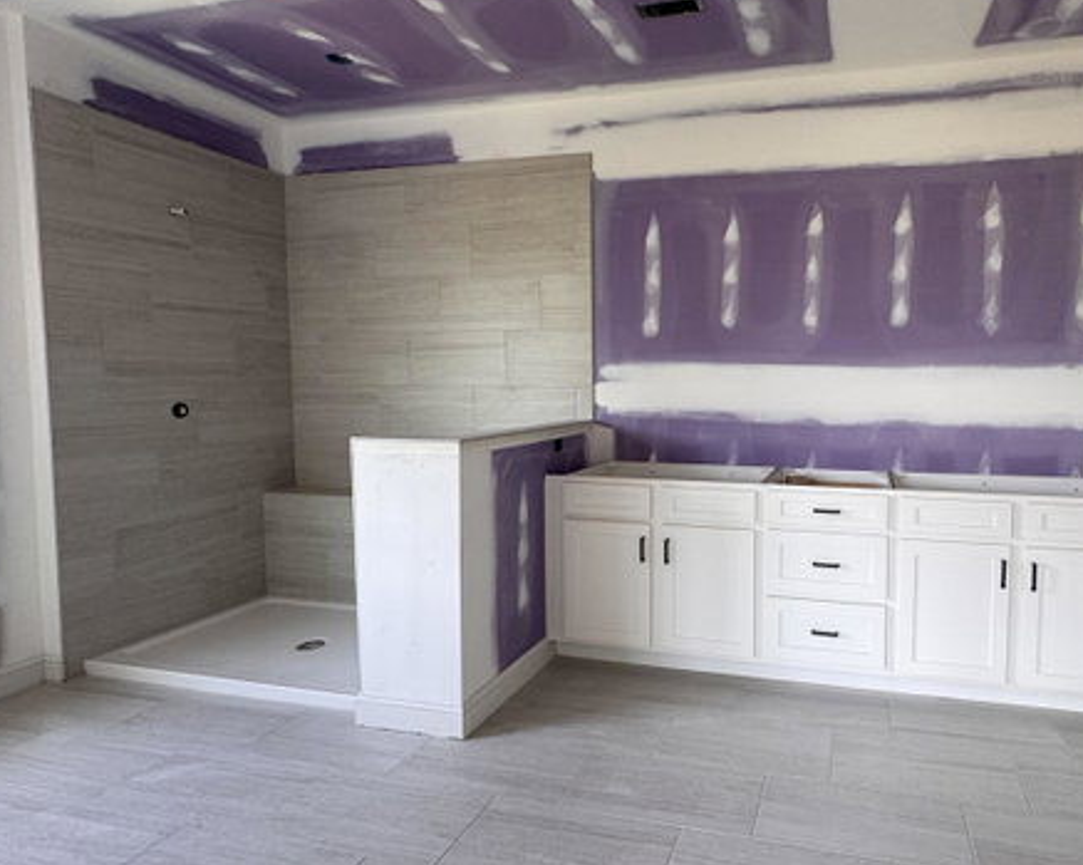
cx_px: 720
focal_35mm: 20
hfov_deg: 77.9
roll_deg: -0.3
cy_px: 419
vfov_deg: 68.0
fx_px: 641
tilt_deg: -3.8
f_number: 2.2
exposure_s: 1/99
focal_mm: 2.22
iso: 100
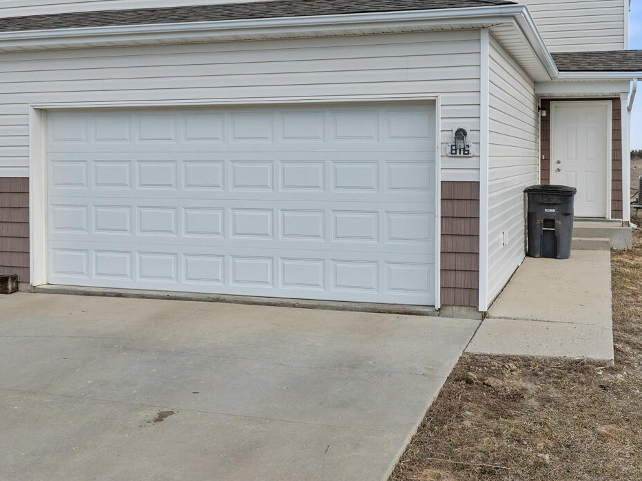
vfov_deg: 32.7
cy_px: 175
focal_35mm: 44
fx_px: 816
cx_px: 331
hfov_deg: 43.0
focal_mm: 12.29
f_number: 7.1
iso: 100
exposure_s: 1/400
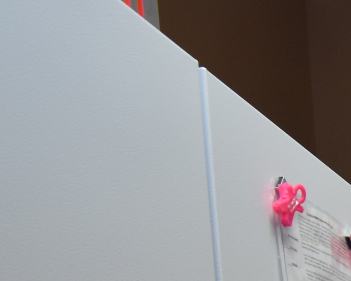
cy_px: 568
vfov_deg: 15.8
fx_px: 782
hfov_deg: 17.9
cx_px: 694
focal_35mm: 75
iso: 500
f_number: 4.8
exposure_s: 1/60
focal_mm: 11
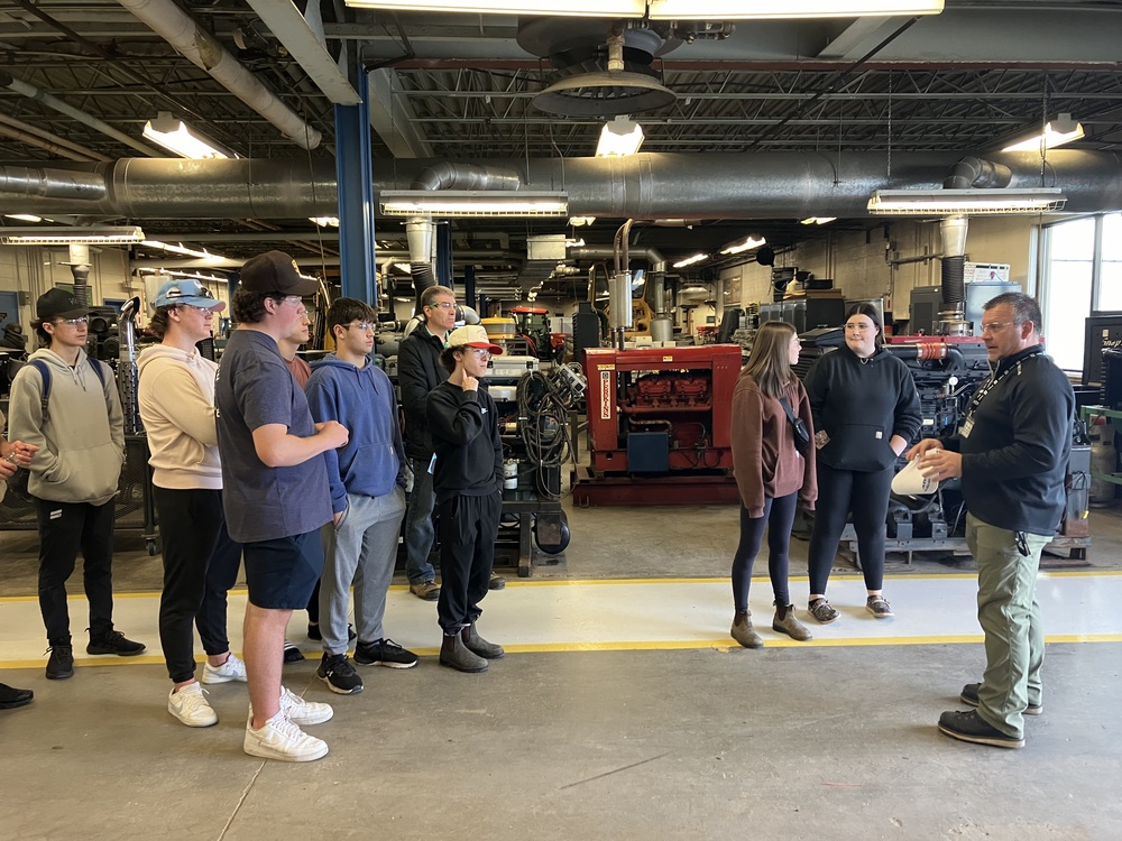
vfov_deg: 49.7
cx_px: 561
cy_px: 420
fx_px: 908
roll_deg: +1.0
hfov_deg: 63.4
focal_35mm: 28
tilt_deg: -5.3
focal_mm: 3.99
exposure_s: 1/60
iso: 125
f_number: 1.8
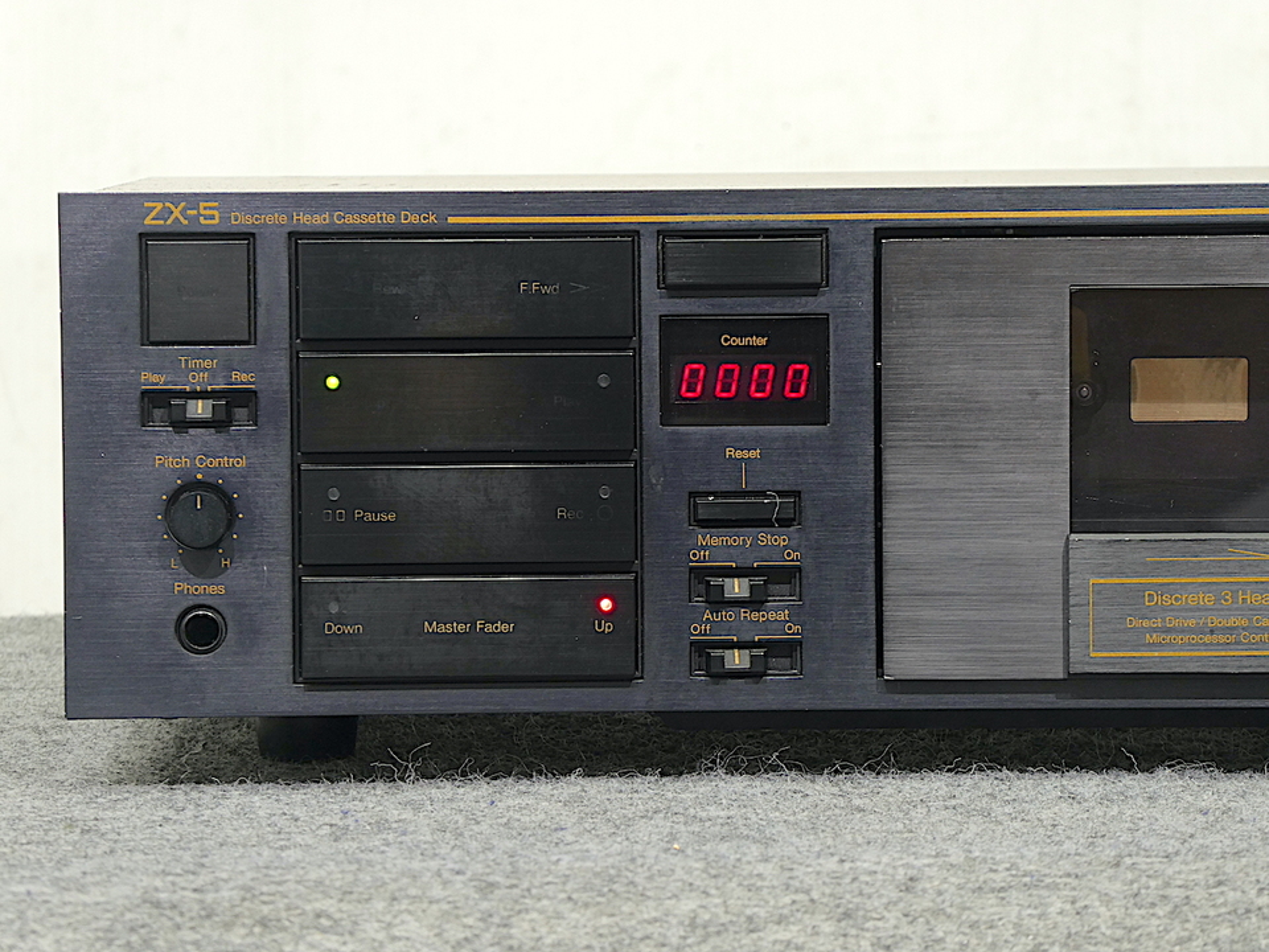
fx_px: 5865
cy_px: 476
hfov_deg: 12.3
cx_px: 634
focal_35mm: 160
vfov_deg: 9.3
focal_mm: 28.7
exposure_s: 1/1.6
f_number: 5.5
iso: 100
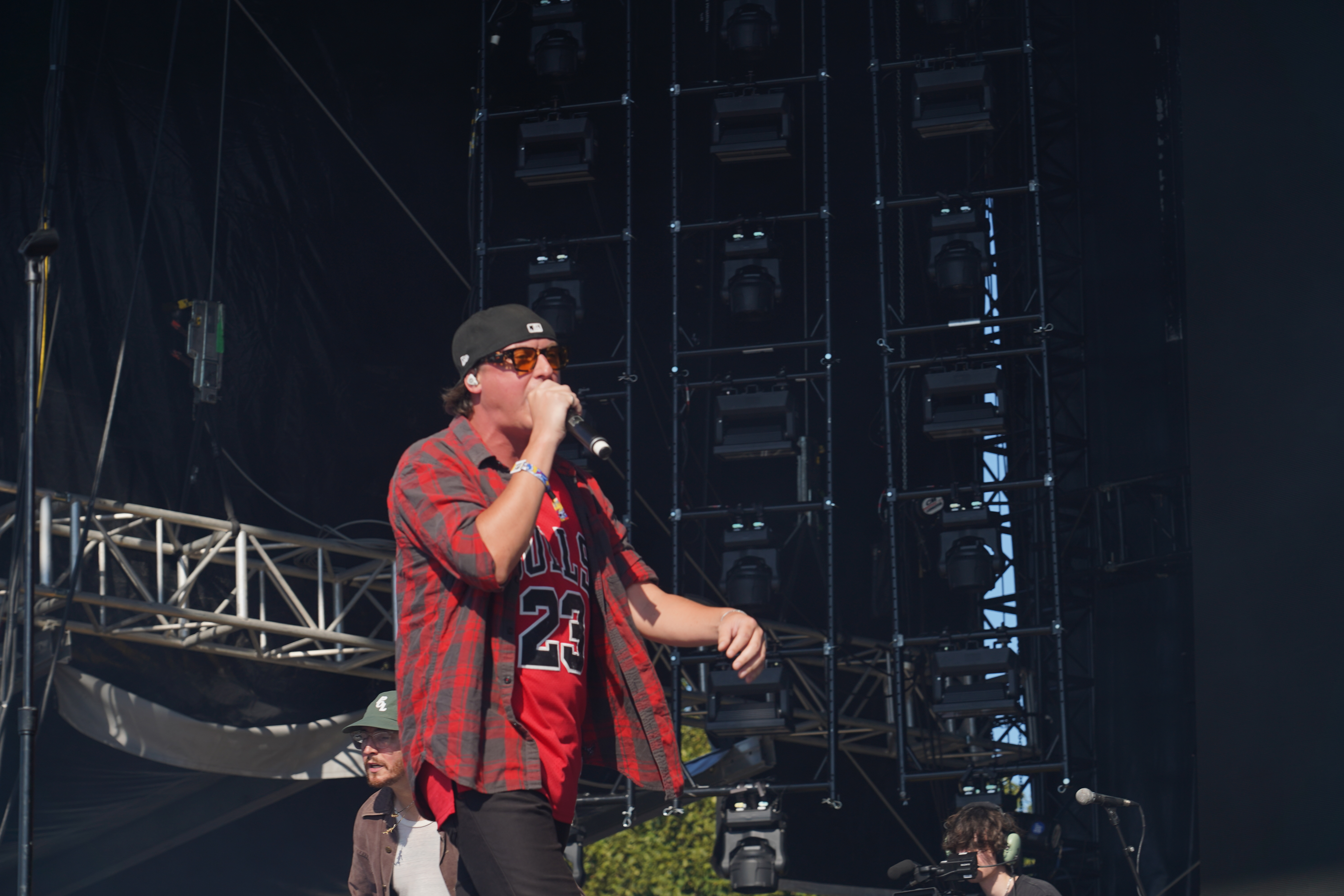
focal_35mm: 105
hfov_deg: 19.5
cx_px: 672
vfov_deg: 13.0
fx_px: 3920
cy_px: 448
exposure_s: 1/400
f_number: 7.1
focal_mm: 105
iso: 100
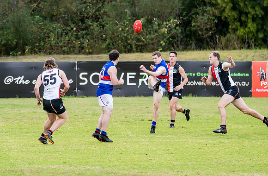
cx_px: 125
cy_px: 91
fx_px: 5066
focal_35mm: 684
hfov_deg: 3.0
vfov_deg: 2.0
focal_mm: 420
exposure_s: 1/1600
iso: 1250
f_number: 7.1
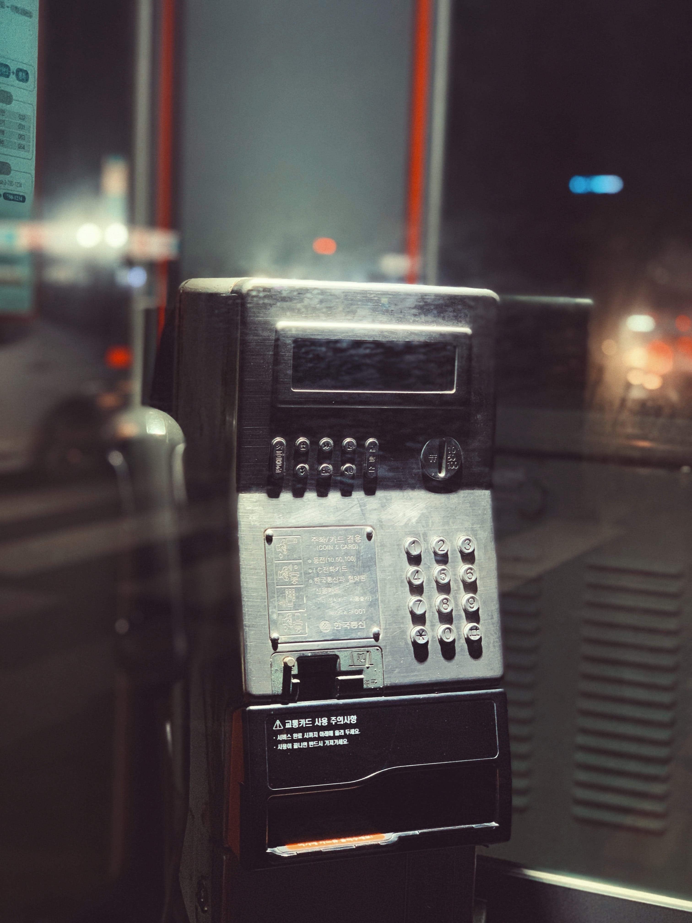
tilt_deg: -5.6
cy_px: 462
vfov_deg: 36.8
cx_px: 346
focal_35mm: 52
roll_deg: -2.5
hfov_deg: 28.0
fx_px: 1386
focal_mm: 6
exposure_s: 1/60
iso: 320
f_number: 2.4
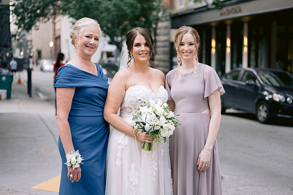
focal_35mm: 55
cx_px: 152
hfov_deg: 36.3
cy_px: 96
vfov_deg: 24.7
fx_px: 447
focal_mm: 50
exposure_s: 1/500
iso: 160
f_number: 1.8
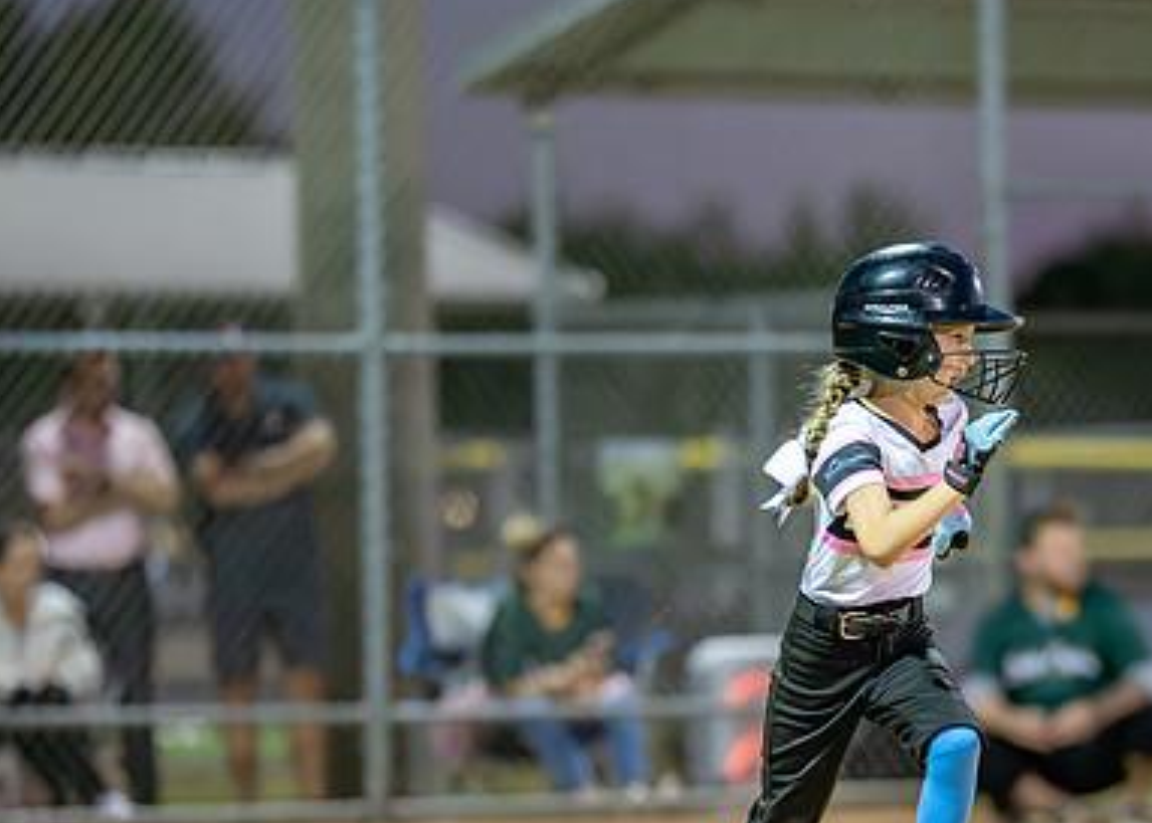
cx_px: 956
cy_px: 591
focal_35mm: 330
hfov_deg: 6.1
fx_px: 10799
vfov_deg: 4.4
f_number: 1.8
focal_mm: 135
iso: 6400
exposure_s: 1/1250
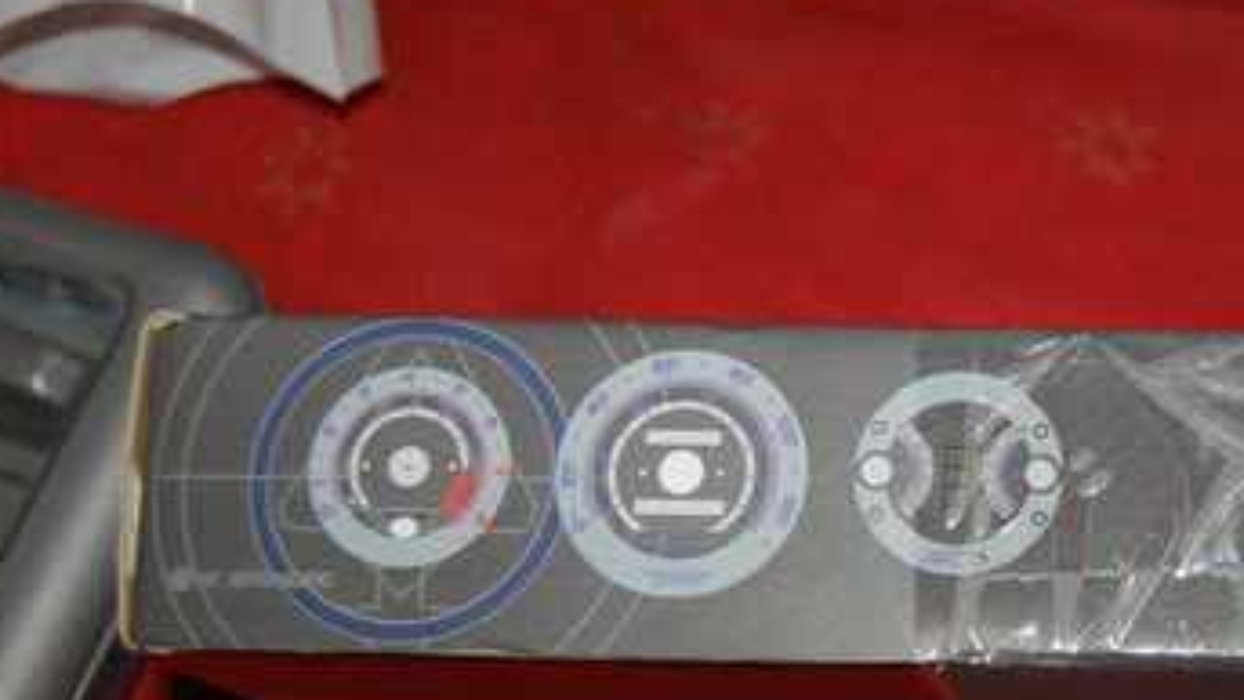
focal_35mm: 82
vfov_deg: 14.7
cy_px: 493
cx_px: 1077
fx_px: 2705
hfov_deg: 25.2
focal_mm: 28
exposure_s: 1/60
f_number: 4.2
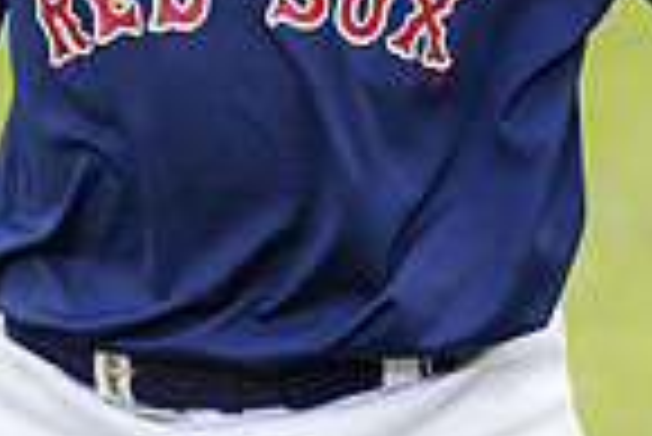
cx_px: 216
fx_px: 11022
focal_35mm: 608
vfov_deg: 2.3
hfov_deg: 3.4
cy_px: -303
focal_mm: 152
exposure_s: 1/250
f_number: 6.3
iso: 100
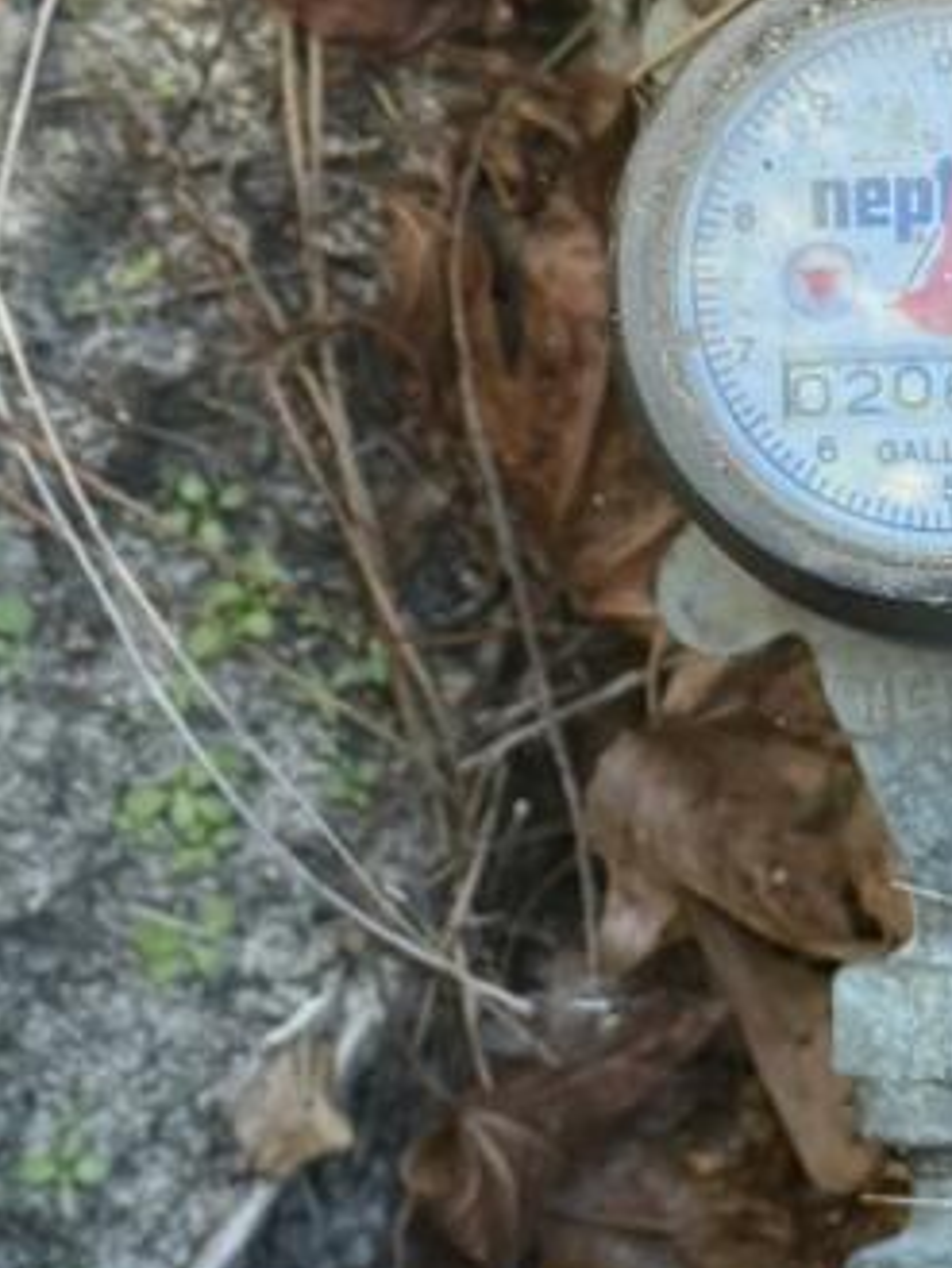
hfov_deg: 10.1
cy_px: 489
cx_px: 967
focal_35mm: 146
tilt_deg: -84.4
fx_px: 5350
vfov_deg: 13.5
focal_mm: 6.76
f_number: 1.78
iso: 125
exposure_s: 1/121
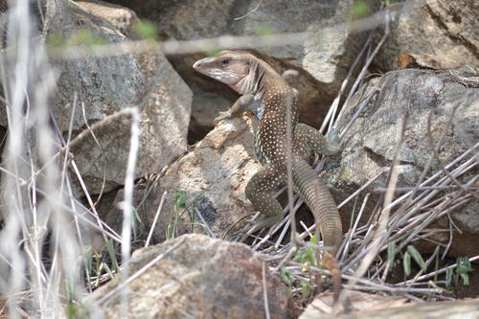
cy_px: 160
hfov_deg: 7.6
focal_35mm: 270
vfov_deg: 5.1
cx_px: 240
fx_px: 3591
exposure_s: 1/200
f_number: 8
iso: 200
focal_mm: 180
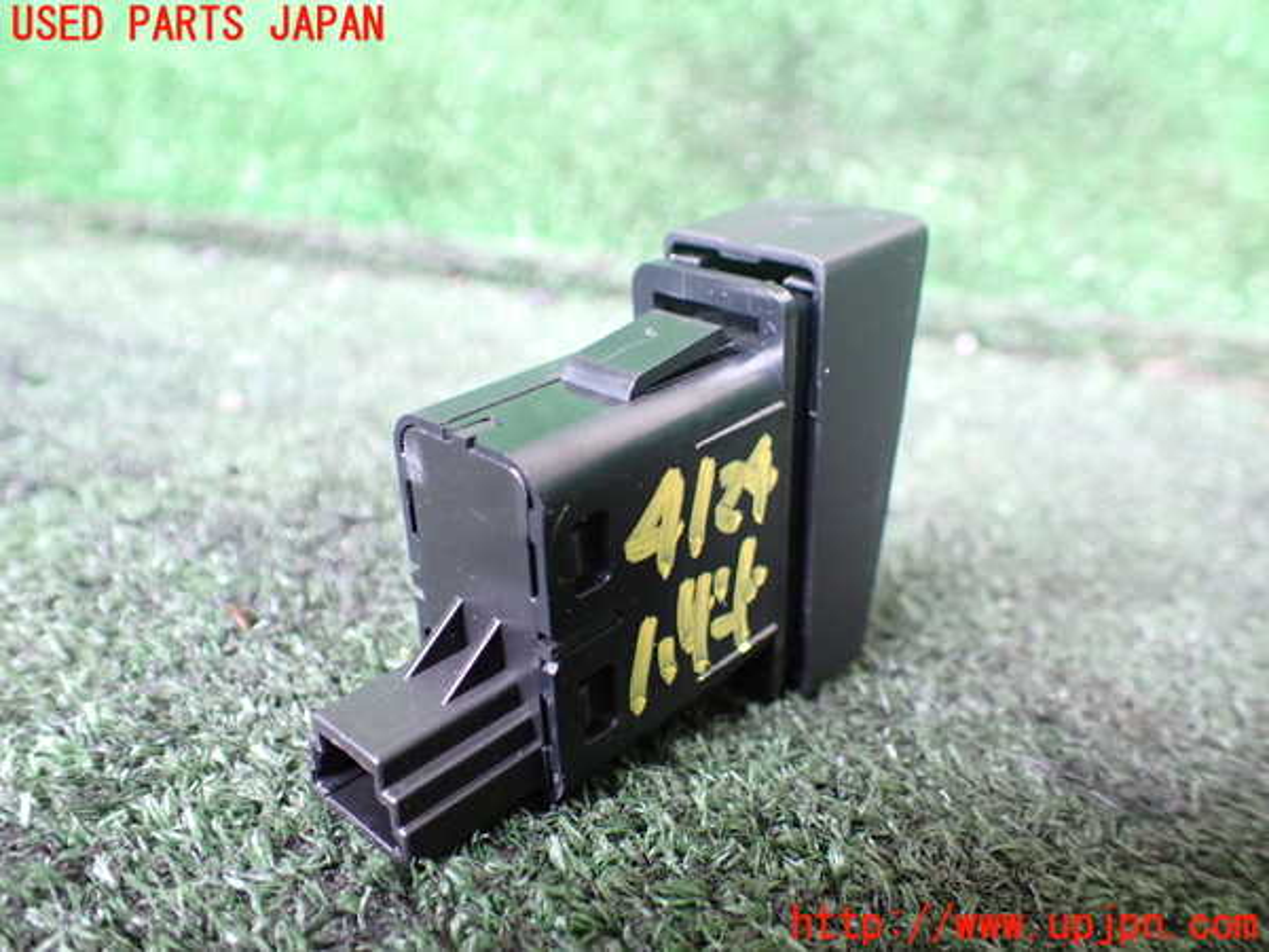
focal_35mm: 30
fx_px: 1100
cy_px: 476
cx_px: 634
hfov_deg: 60.0
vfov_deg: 46.8
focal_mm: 5.4
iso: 1000
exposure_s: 1/30
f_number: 2.3
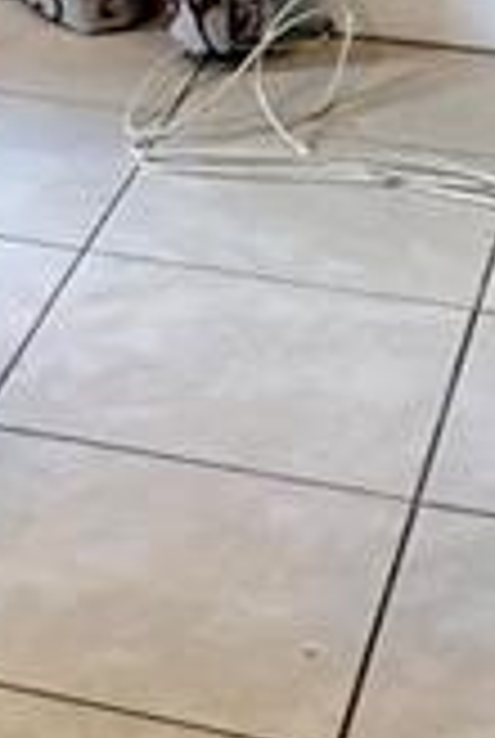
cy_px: -464
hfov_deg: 9.6
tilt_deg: -6.6
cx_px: -428
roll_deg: +2.9
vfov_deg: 13.9
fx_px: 2793
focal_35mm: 136
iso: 40
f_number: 1.8
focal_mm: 4
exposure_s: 1/15
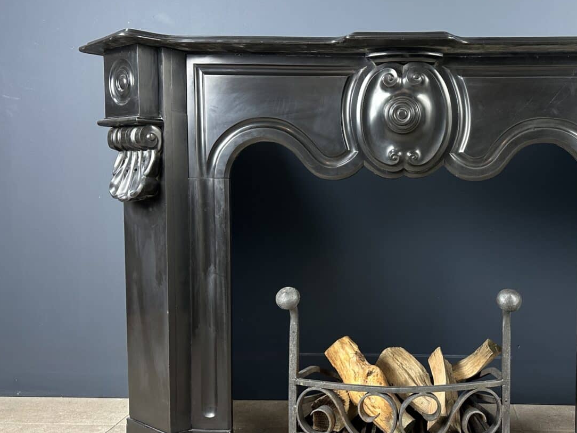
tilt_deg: -4.3
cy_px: 232
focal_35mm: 34
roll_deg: +0.5
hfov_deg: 52.4
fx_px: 567
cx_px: 405
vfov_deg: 41.8
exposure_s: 1/50
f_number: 1.78
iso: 160
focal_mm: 6.86
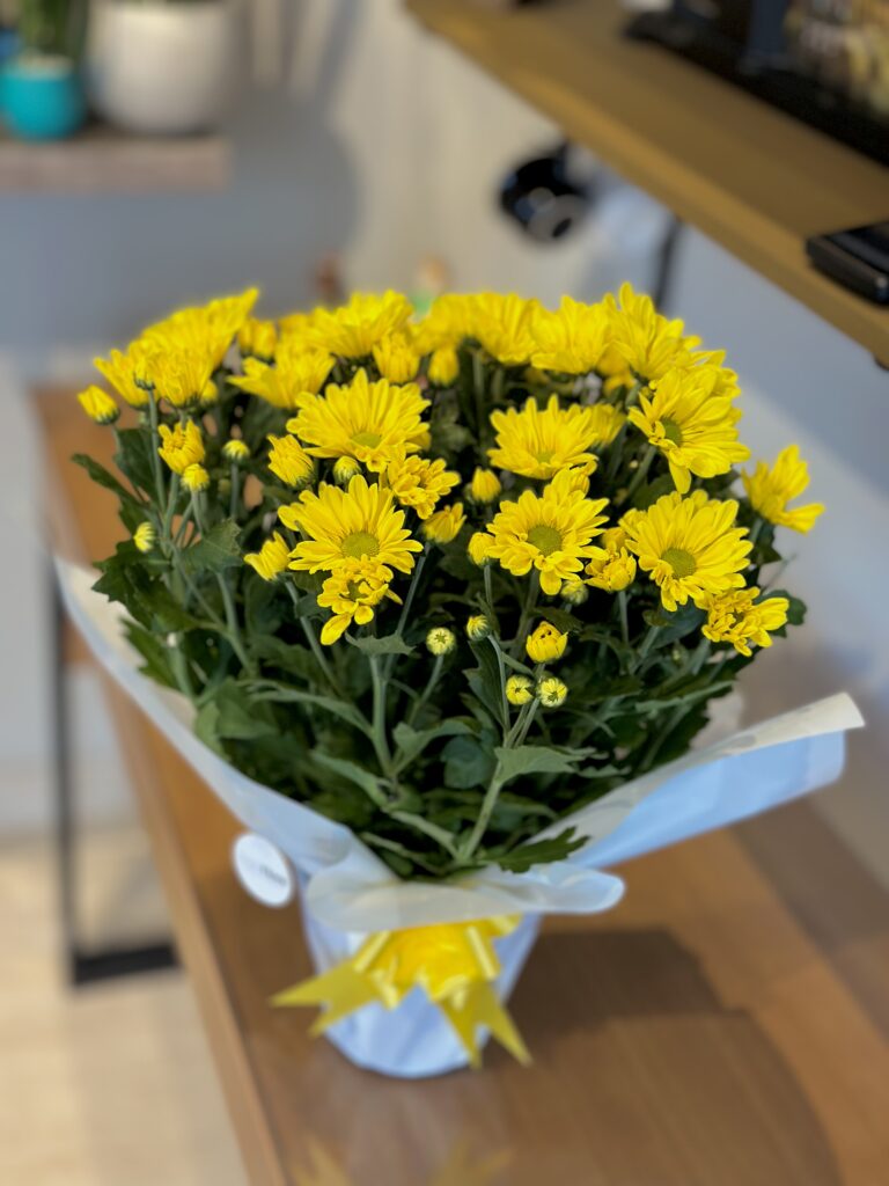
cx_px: 444
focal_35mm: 48
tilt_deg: -29.7
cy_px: 593
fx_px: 1644
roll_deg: -6.7
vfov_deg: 39.7
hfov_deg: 30.3
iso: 160
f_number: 1.78
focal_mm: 6.86
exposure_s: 1/60
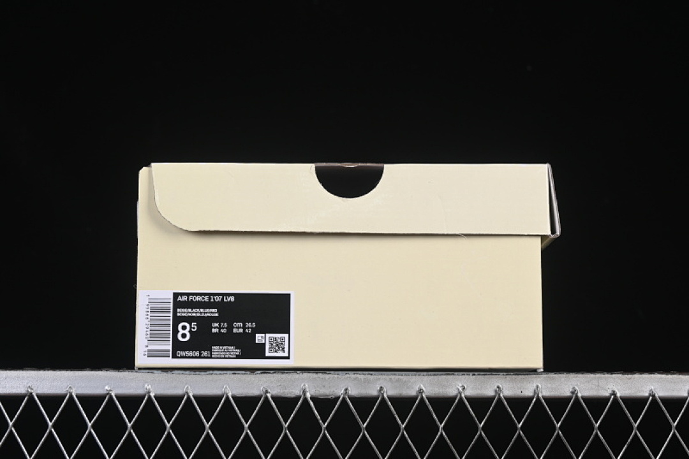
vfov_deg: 18.2
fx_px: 1435
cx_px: 344
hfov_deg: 27.0
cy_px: 230
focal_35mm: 75
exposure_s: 1/80
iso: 160
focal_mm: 50
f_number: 8
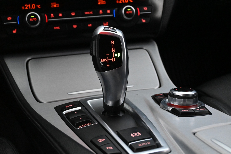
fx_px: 327
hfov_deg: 38.9
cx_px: 116
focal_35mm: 51
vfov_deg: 26.5
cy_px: 77
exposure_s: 1/50
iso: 9000
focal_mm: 34
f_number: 5
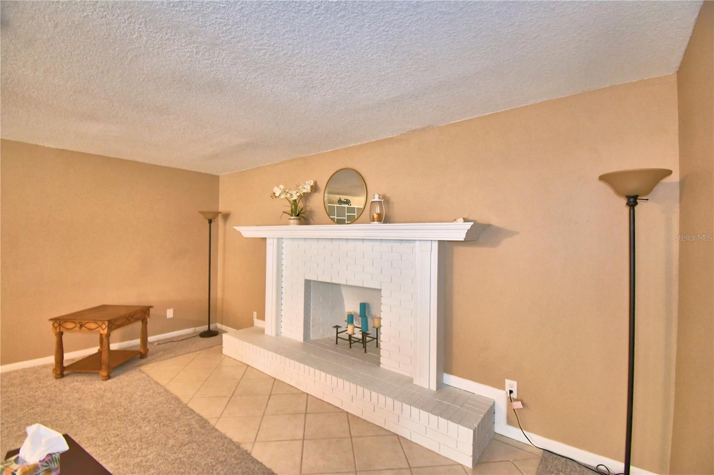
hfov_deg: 100.4
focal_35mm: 15
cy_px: 238
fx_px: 297
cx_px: 357
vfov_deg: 77.3
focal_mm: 10
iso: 1100
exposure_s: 1/30
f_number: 4.5
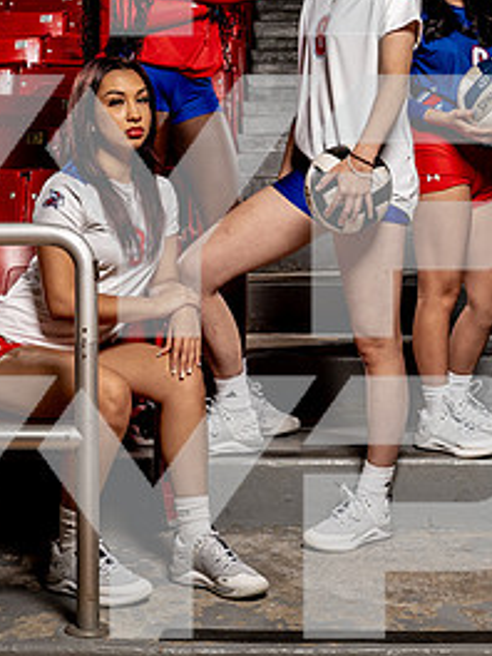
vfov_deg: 26.2
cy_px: 207
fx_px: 1402
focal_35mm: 74
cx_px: 263
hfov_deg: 19.9
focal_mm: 35
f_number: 8
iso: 640
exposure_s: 1/250
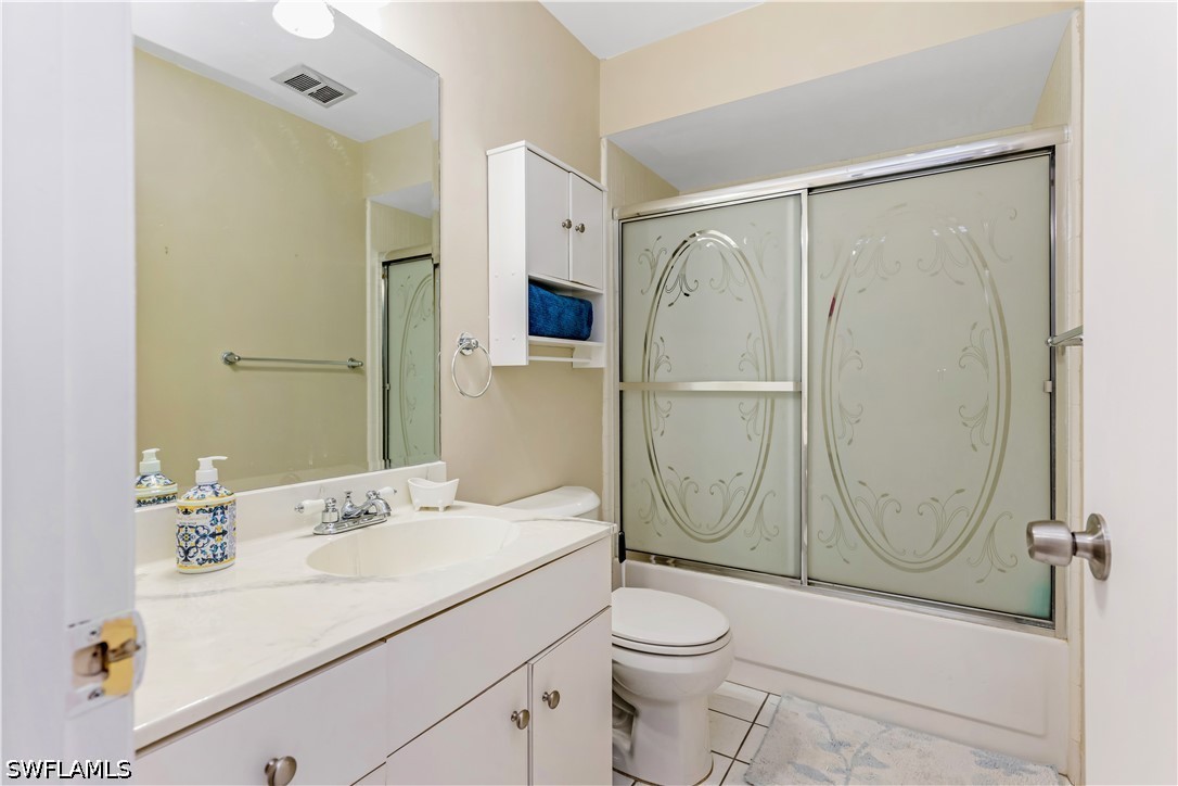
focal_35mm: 17
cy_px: 393
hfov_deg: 93.3
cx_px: 589
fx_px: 556
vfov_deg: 70.4
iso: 250
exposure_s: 1/13
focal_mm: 17
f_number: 5
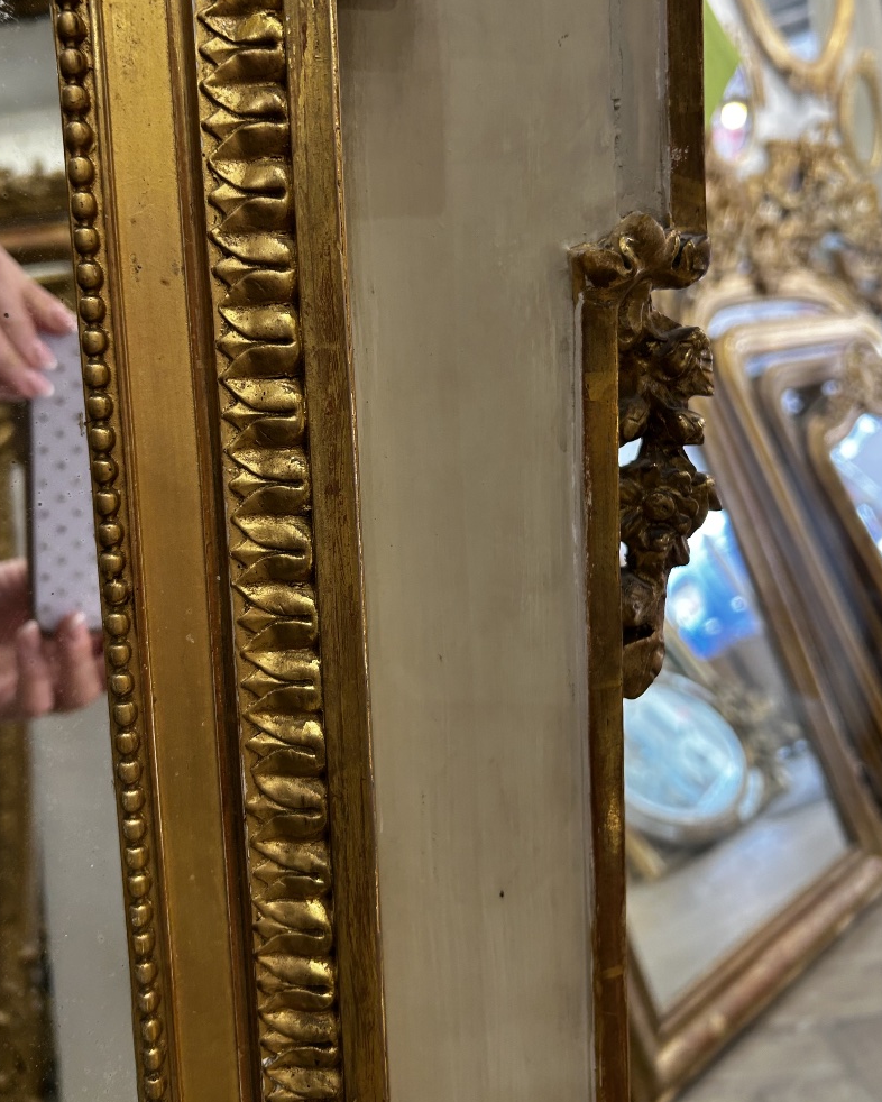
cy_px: 480
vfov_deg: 57.0
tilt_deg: -12.7
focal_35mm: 31
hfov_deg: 47.1
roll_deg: +0.5
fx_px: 1011
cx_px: 403
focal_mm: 5.7
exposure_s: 1/50
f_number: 1.5
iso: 64
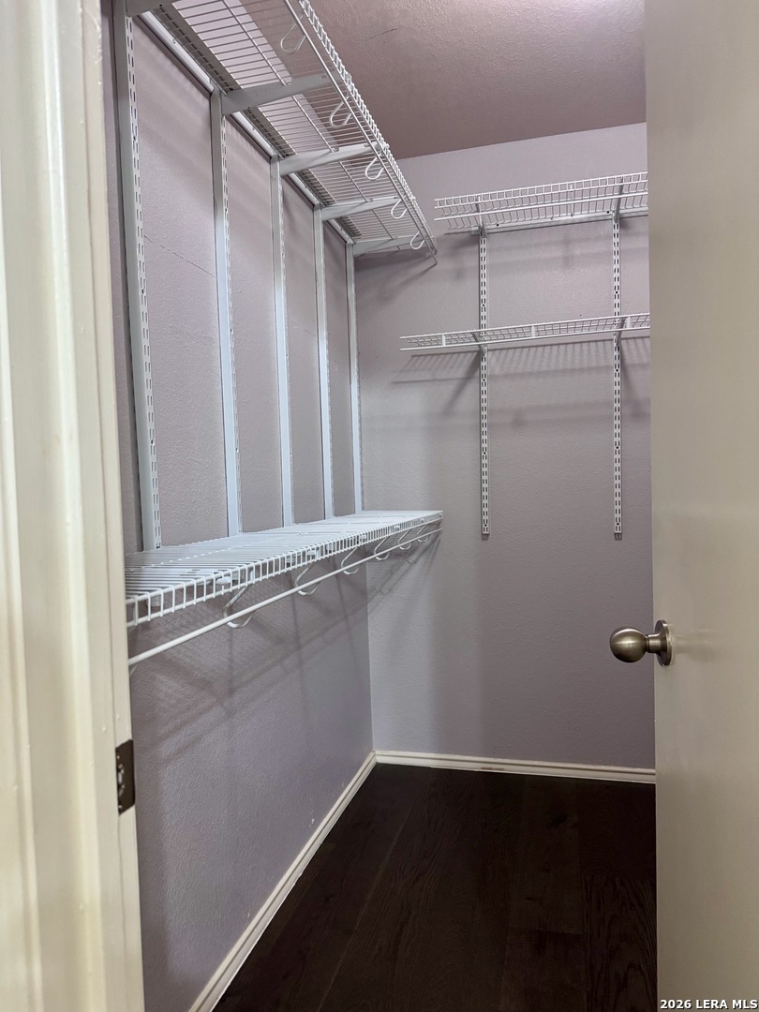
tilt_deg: -2.2
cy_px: 506
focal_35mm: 24
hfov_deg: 56.8
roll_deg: +2.4
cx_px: 380
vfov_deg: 71.6
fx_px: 702
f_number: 1.78
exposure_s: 1/60
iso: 500
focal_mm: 6.76
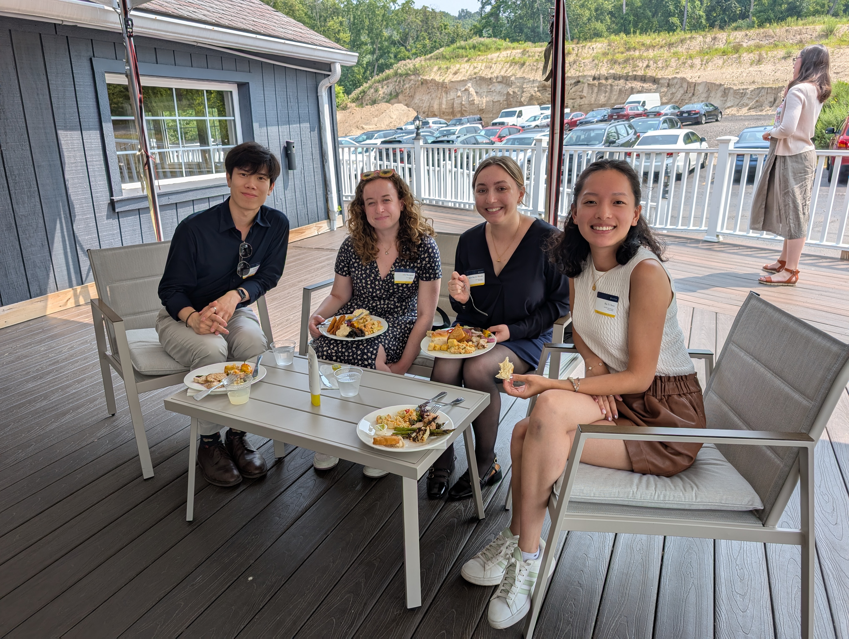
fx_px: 589
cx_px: 424
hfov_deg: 71.5
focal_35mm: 24
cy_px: 320
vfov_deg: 56.9
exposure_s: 1/478
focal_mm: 6.9
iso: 18
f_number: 1.68
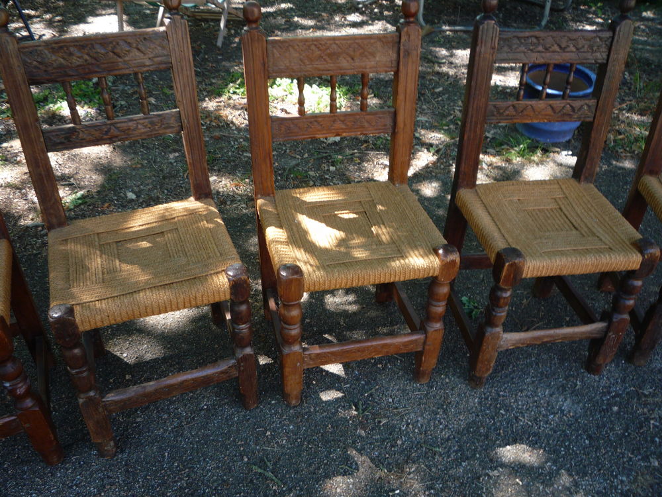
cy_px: 248
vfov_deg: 46.8
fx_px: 574
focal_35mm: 30
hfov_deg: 60.0
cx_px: 331
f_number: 3.3
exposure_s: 1/40
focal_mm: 5.2
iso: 100
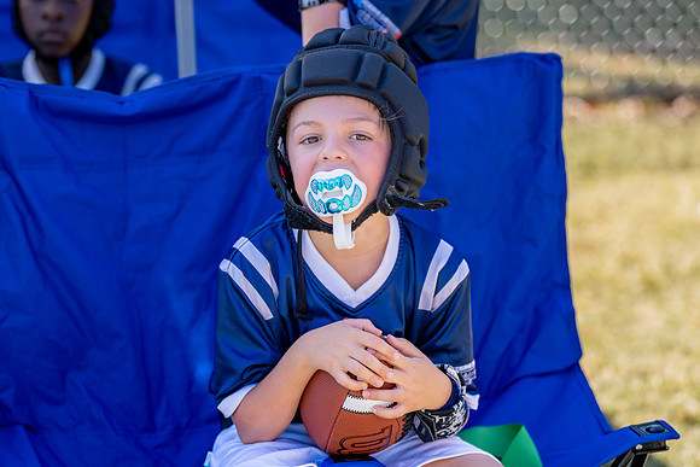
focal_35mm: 116
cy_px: 214
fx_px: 2255
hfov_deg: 17.6
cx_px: 362
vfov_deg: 11.8
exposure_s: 1/800
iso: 160
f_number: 2.8
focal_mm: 102
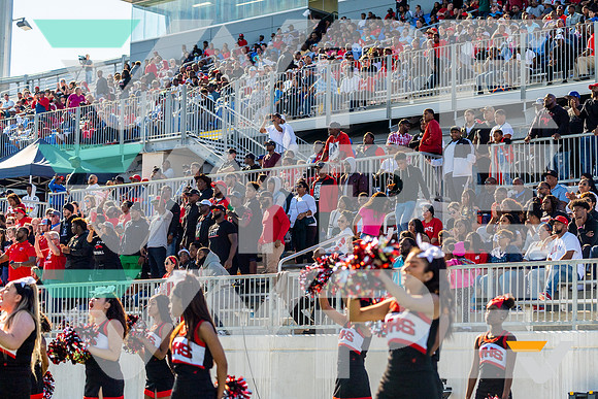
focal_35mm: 84
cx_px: 356
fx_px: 1395
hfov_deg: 24.2
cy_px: 200
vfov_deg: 16.3
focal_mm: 70
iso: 400
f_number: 2.8
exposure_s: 1/3200
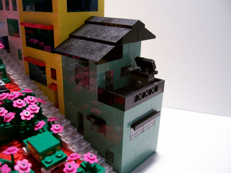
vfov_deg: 41.8
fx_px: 227
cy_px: 86
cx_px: 116
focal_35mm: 34
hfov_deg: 54.0
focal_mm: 5.6
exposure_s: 1/10.2
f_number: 2.7
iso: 160
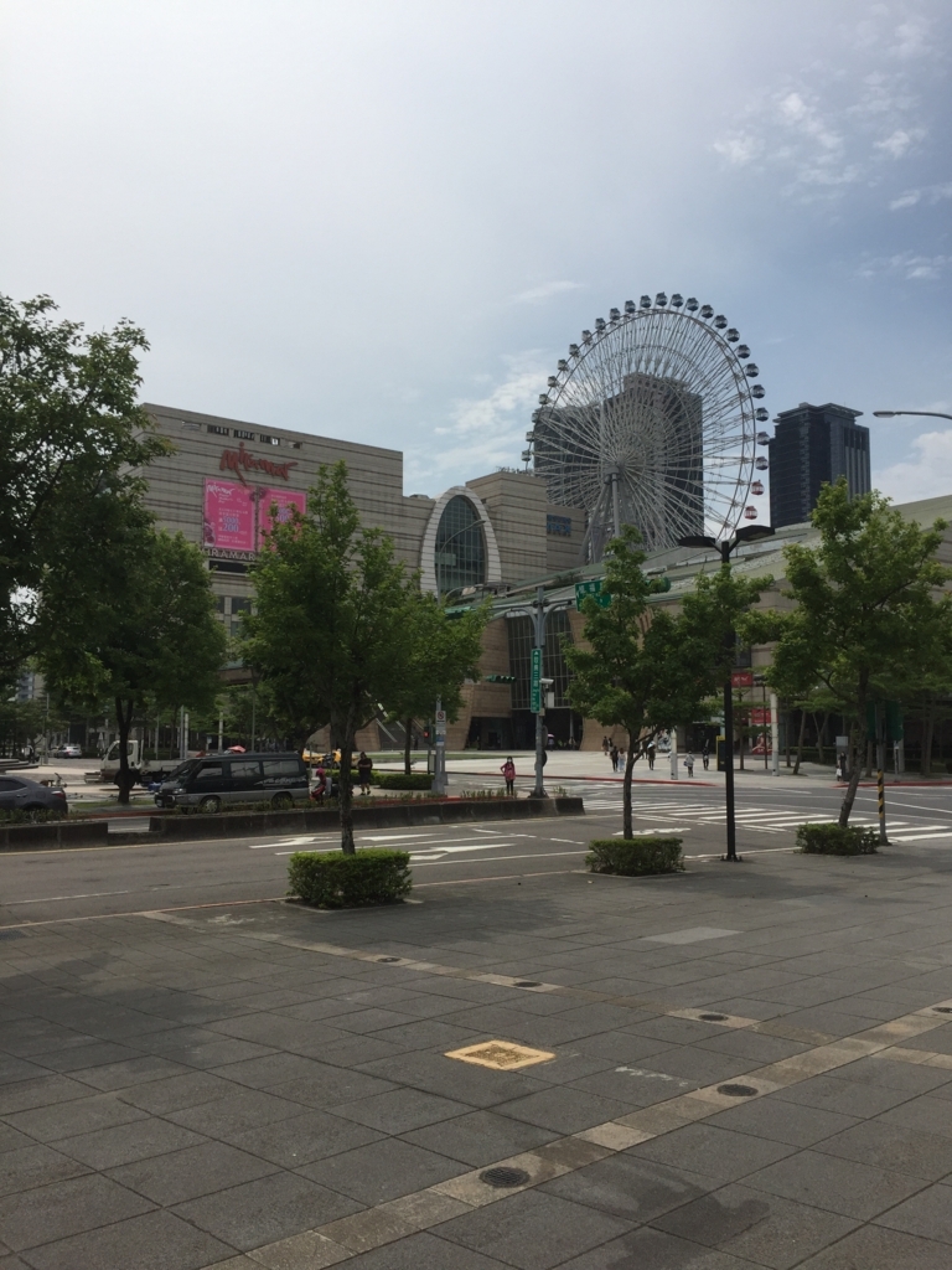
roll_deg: +0.5
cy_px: 635
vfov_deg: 61.7
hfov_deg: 48.2
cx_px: 476
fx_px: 1063
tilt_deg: +6.9
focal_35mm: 29
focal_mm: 4.15
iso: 32
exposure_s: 1/4405
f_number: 2.2
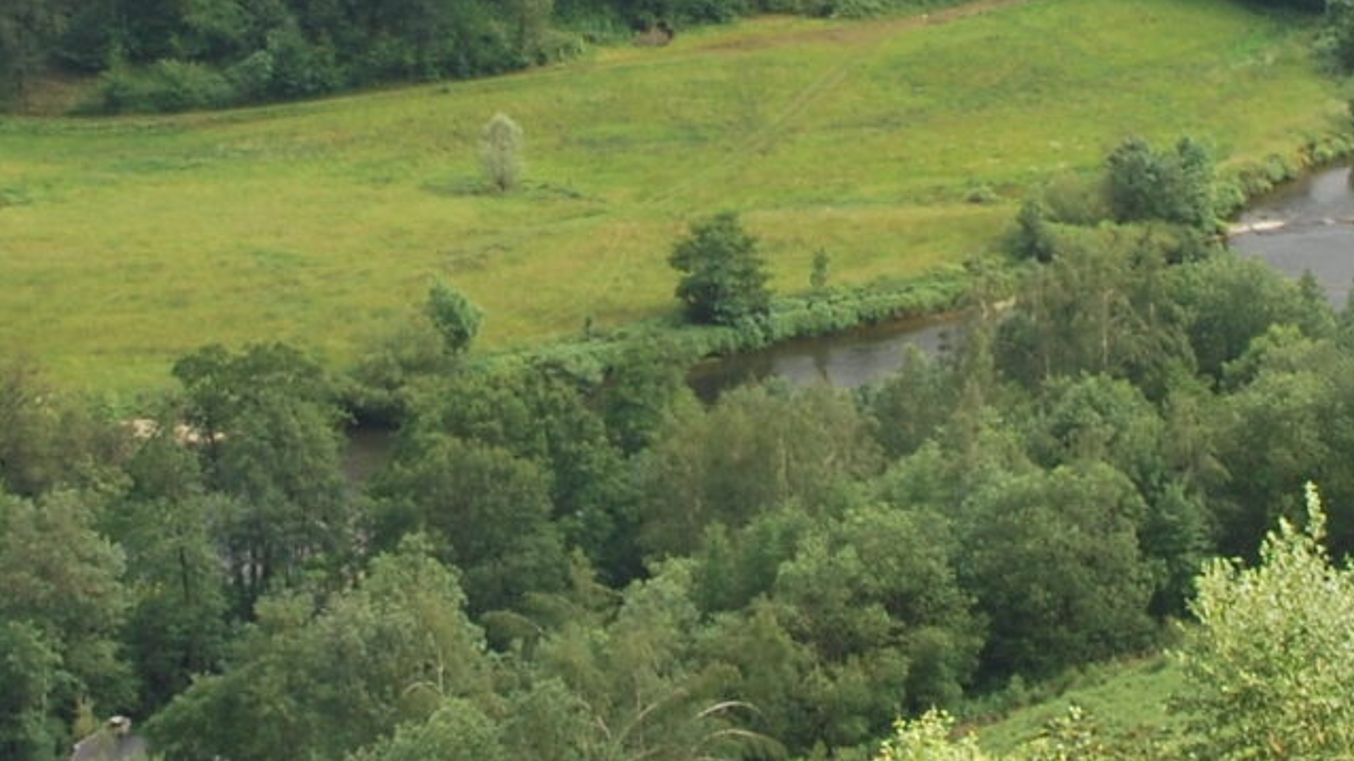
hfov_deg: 13.1
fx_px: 5886
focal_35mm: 164
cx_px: 674
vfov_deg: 7.3
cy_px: -136
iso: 200
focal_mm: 26
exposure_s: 1/80
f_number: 8
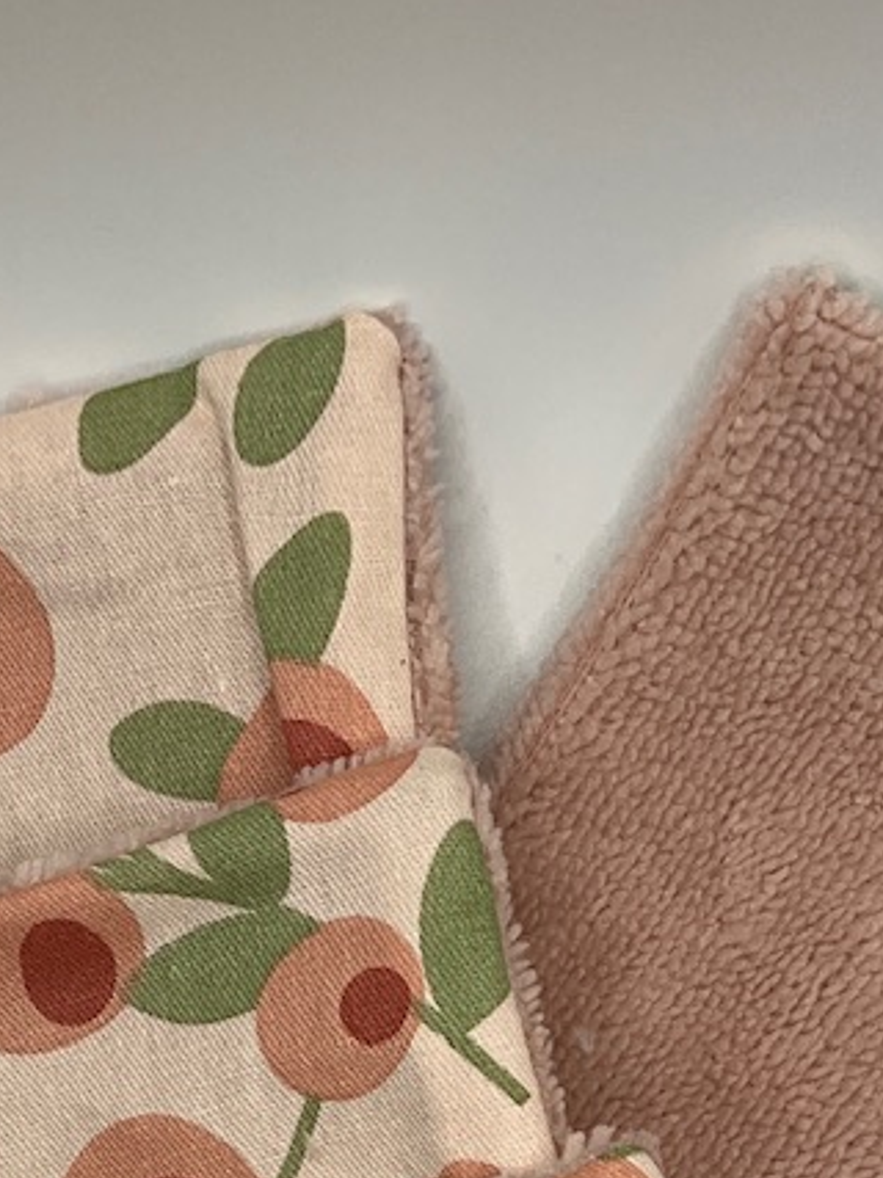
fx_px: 2960
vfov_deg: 20.8
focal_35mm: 87
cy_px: 1473
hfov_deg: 17.0
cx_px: 510
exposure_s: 1/122
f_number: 1.8
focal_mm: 3
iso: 16
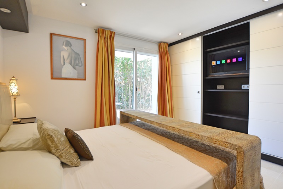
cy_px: 94
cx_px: 142
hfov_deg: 92.5
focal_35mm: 17
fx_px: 136
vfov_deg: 69.6
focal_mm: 11.5
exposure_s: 1/100
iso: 640
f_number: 3.5
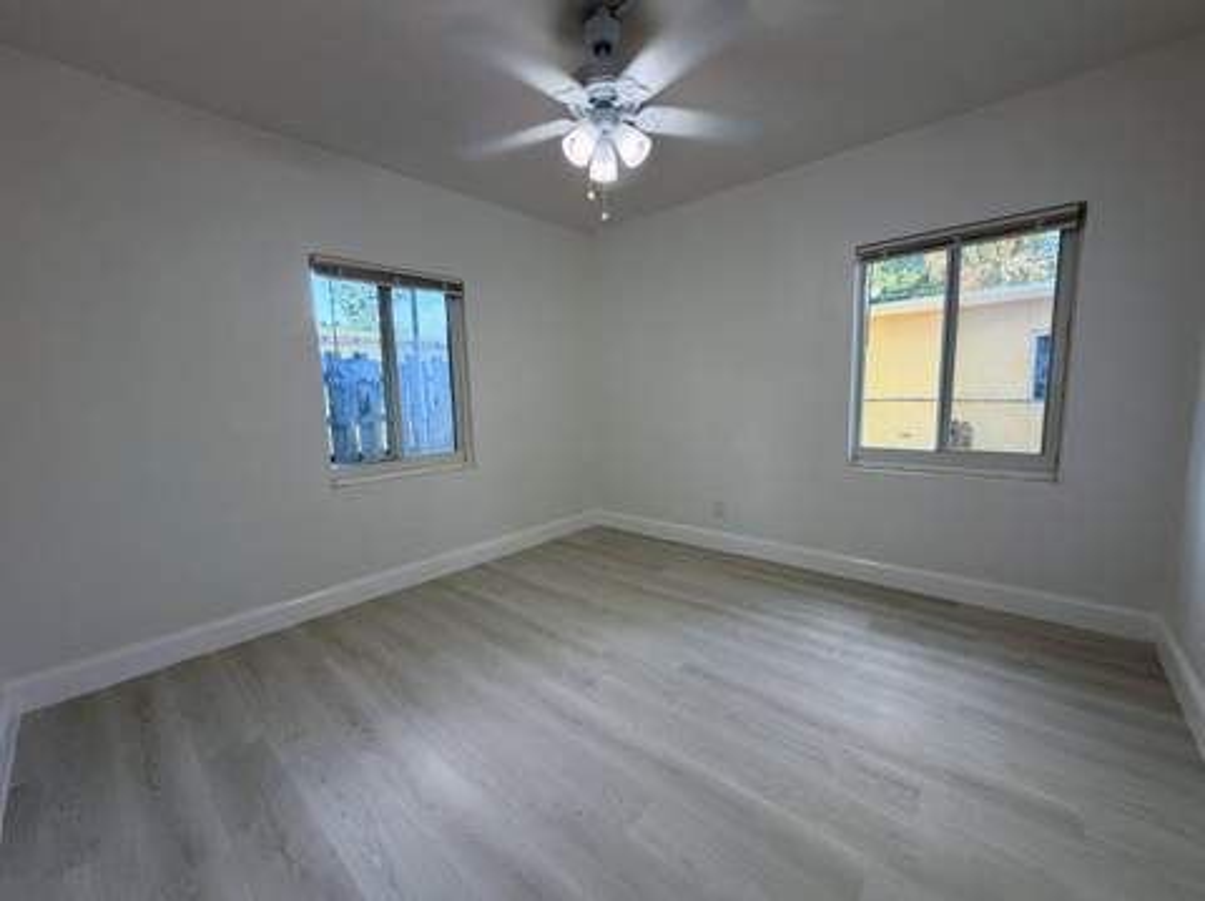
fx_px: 487
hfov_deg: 102.1
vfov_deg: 85.6
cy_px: 450
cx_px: 602
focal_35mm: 14
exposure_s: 1/120
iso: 125
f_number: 2.2
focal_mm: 2.22
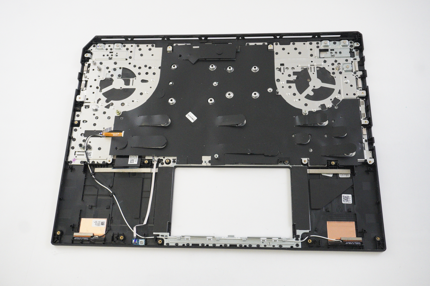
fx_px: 430
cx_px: 215
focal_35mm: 36
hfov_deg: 53.2
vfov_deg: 36.8
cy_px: 143
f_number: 5.6
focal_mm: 24
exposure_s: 1/250
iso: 5000
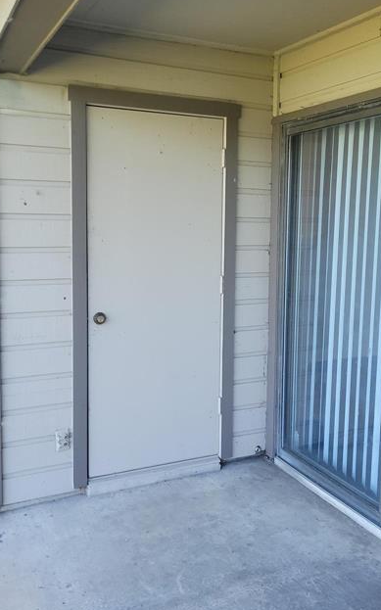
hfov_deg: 37.2
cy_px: 293
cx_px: 188
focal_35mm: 34
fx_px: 565
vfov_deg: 56.7
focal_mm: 5.4
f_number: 1.8
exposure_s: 1/120
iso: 64
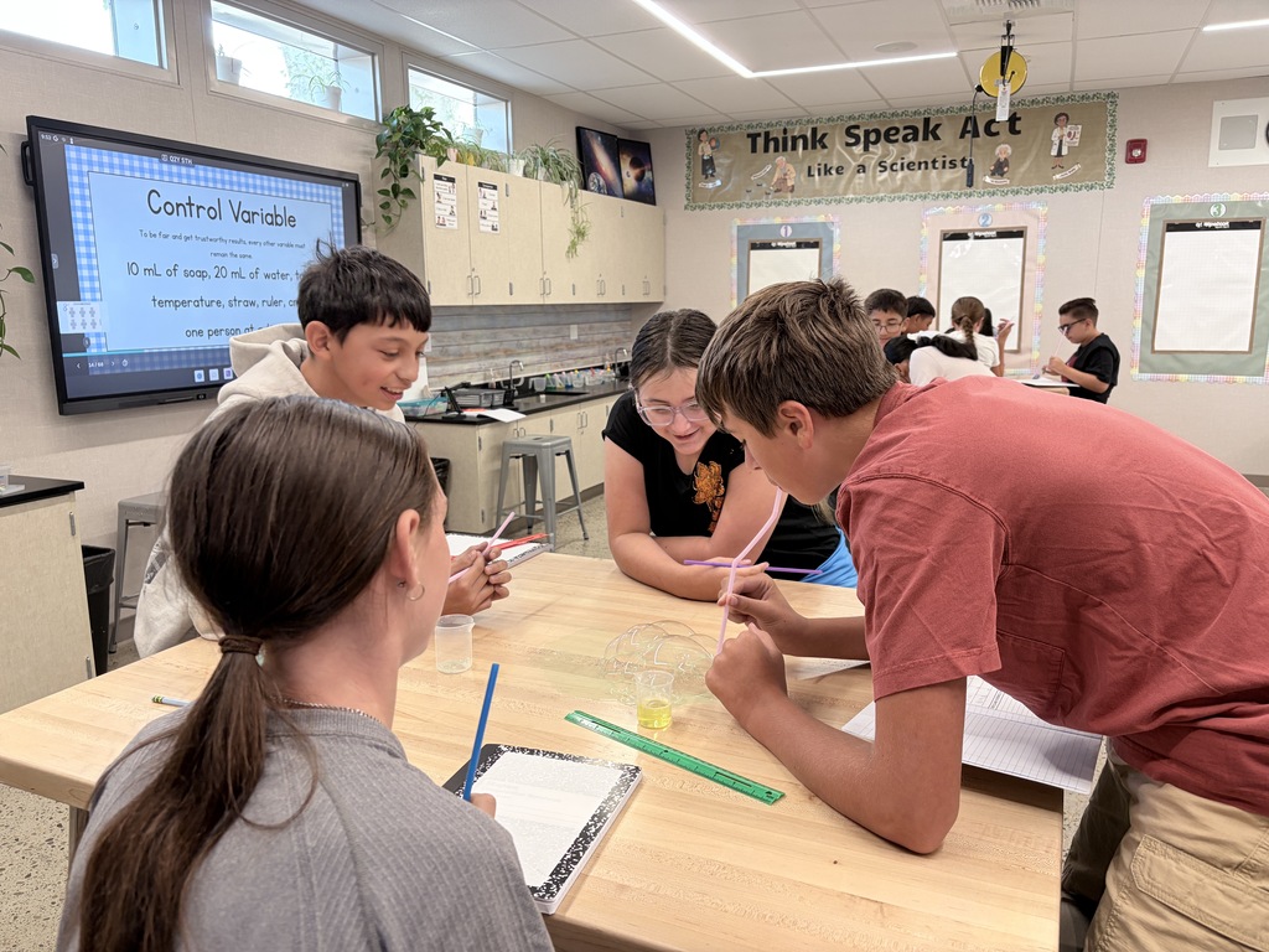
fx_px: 953
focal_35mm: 26
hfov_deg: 67.3
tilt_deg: -10.4
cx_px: 634
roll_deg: +1.4
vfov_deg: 53.1
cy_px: 476
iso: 100
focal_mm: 5.96
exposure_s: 1/100
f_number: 1.6
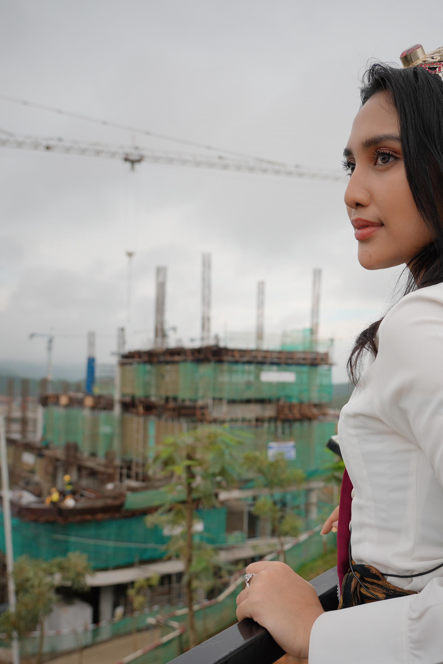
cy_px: 340
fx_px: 683
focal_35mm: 37
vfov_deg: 51.9
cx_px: 284
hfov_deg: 35.7
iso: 100
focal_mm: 24
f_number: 4.5
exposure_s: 1/320
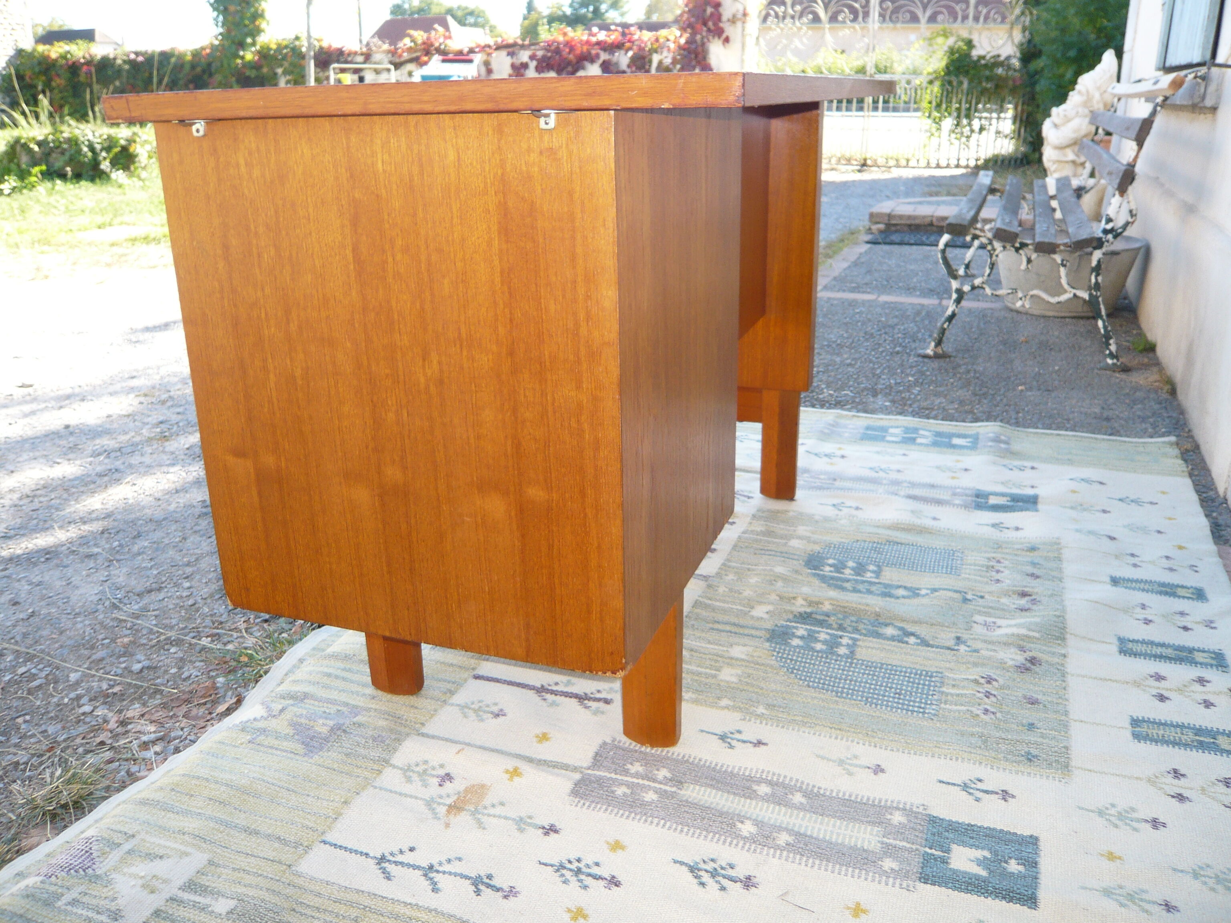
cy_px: 462
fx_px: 996
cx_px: 616
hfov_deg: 63.4
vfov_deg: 49.7
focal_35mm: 28
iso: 100
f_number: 2.8
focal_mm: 4.6
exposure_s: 1/125
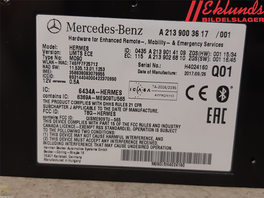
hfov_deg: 67.3
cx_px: 132
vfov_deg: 53.1
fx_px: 198
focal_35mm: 26
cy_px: 99
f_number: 1.7
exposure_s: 1/50
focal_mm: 3.93
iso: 100
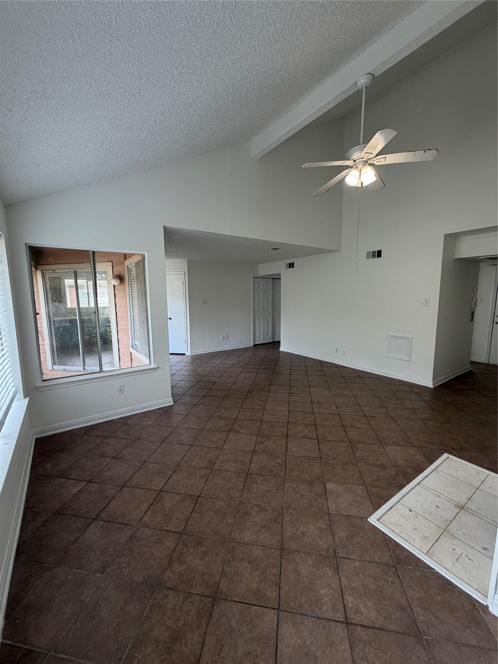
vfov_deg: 102.1
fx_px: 269
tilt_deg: -7.6
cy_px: 332
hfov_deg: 85.7
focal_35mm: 14
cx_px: 249
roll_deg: -0.1
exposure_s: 1/120
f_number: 2.2
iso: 160
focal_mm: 2.22
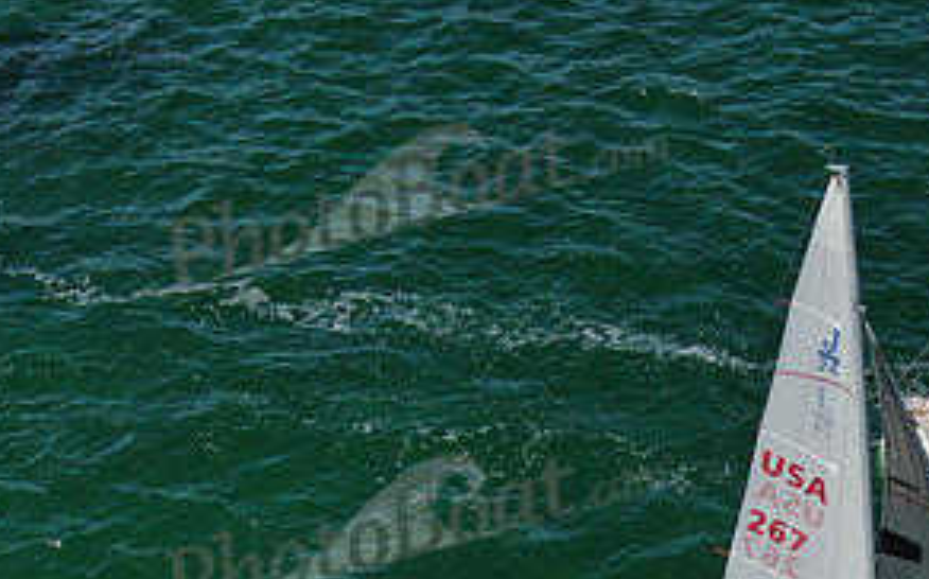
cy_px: 663
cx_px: 856
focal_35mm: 99
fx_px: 2505
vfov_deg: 12.9
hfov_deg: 20.5
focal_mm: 8.42
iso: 100
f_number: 3.8
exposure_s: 1/1600
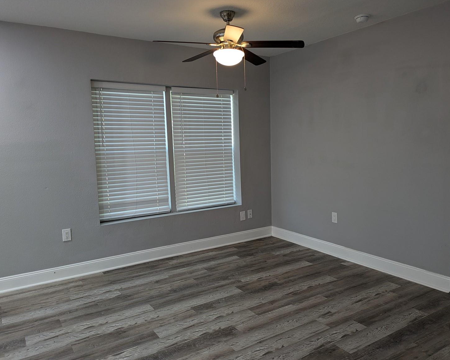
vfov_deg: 53.2
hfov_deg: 64.0
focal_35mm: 27
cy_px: 184
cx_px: 243
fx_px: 360
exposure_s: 1/60
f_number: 1.89
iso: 139
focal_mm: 5.43
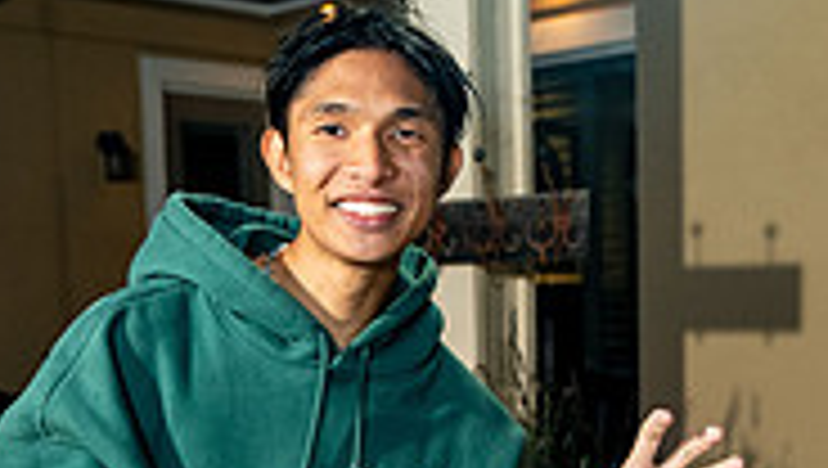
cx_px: 477
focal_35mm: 69
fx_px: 1517
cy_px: 531
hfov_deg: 30.5
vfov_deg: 16.9
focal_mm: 27
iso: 640
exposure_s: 1/160
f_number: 3.5
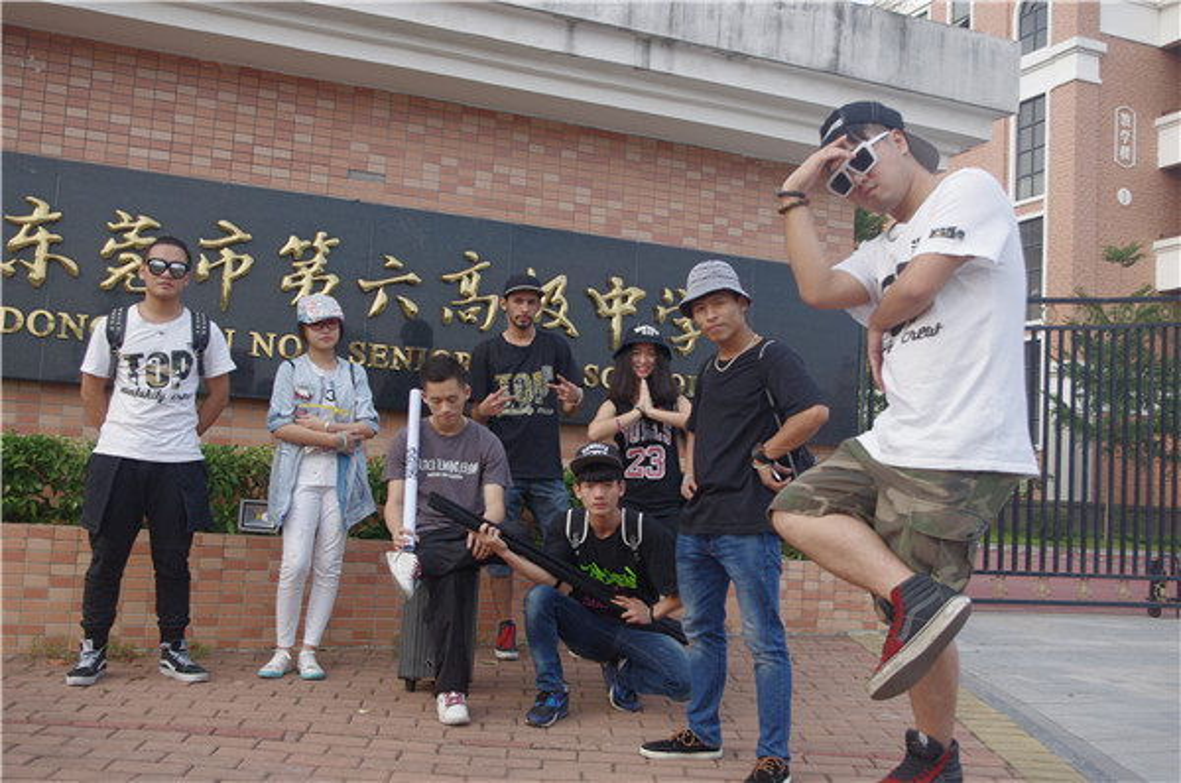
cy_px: 392
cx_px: 590
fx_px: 1277
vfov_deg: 34.1
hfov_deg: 49.6
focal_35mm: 39
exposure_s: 1/500
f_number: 5
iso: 400
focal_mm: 26.25
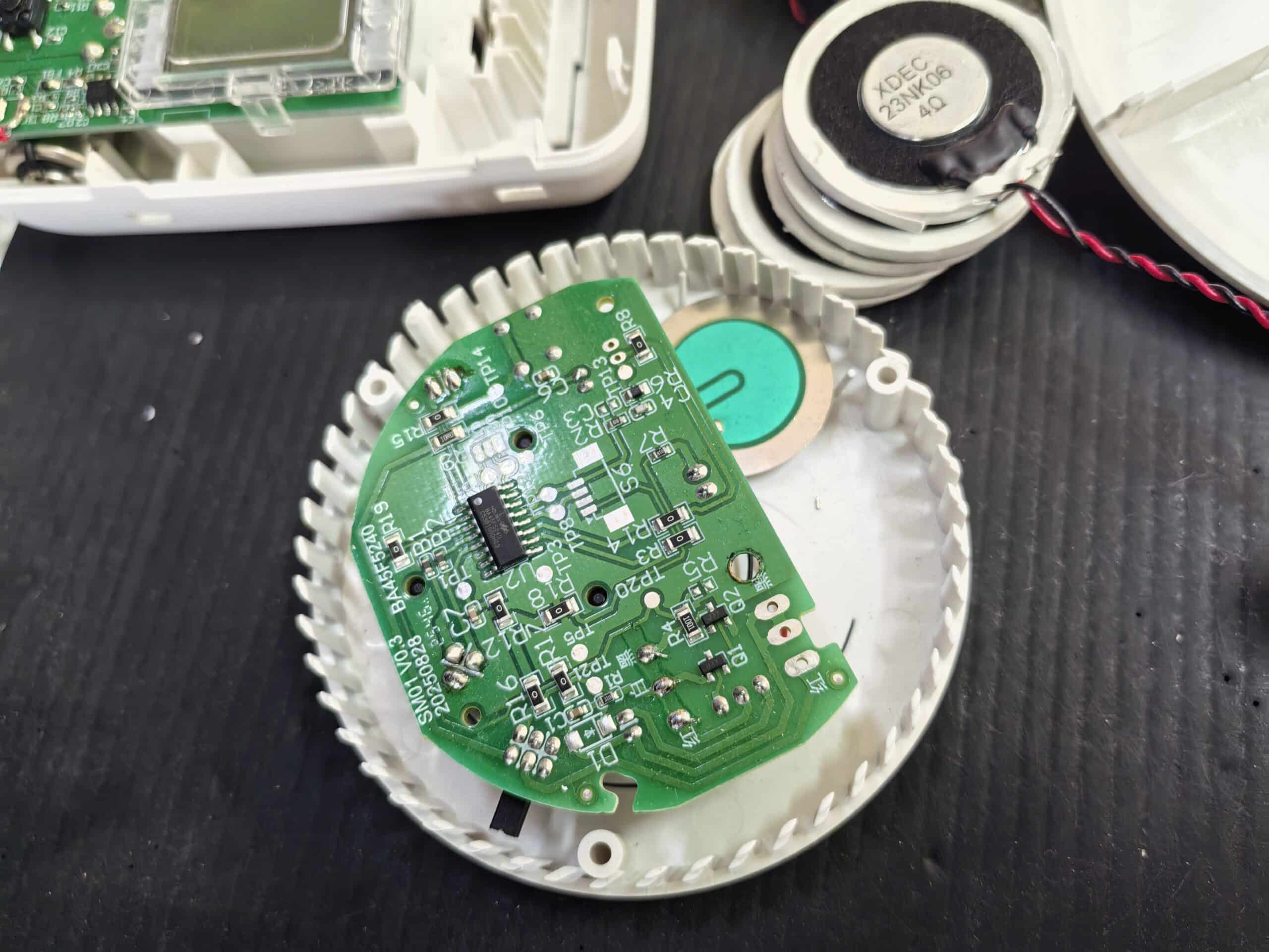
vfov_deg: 51.4
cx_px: 634
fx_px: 990
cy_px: 476
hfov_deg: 65.3
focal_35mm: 27
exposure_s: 1/100
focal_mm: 5.52
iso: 320
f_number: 1.9
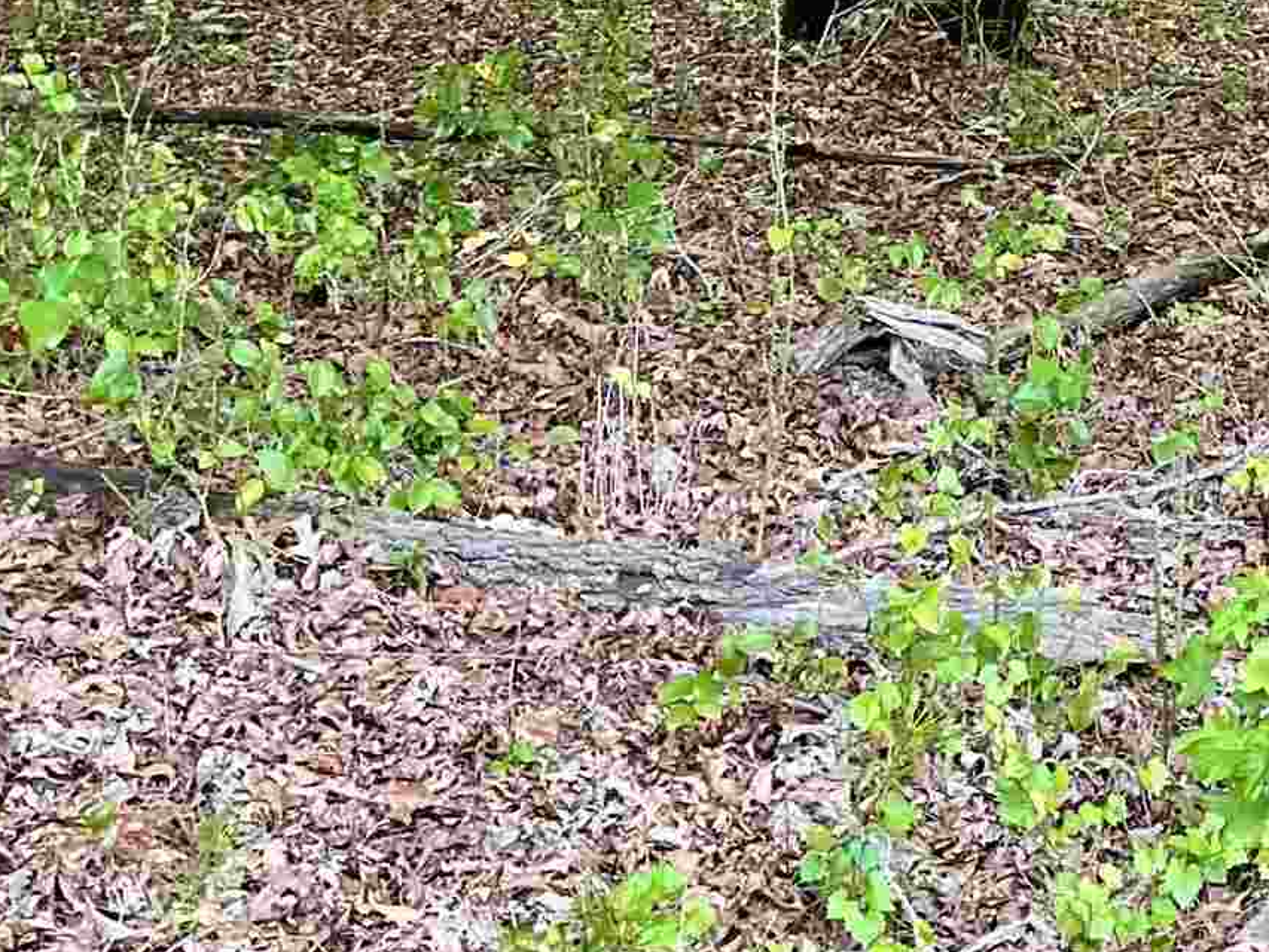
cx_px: 1413
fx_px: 3300
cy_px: -436
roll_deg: -0.1
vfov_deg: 15.3
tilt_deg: -10.4
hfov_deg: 20.7
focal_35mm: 90
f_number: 1.6
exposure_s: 1/121
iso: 100
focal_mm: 5.1
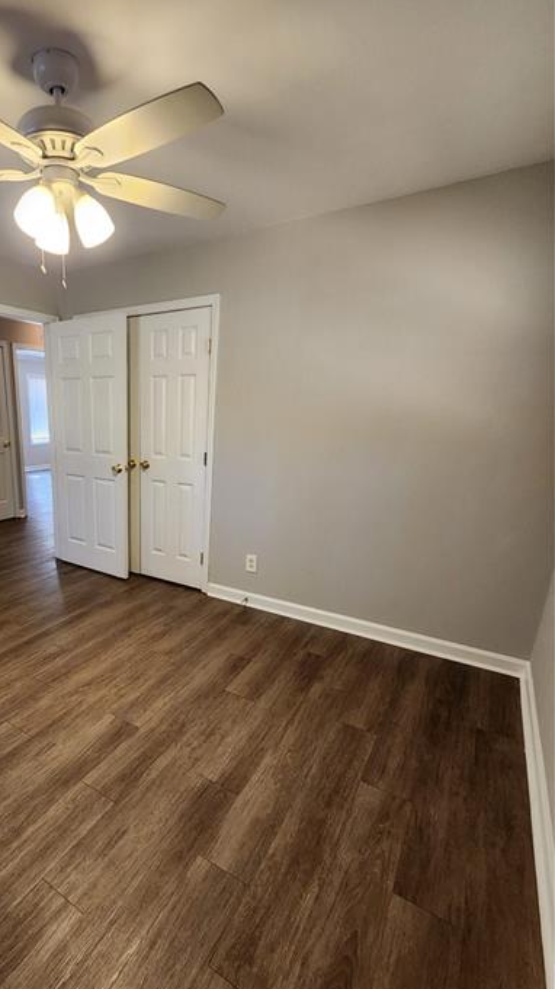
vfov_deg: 99.0
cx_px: 138
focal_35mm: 16
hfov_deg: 63.1
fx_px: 419
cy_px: 545
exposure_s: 1/60
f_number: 2.2
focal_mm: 2.2
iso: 400
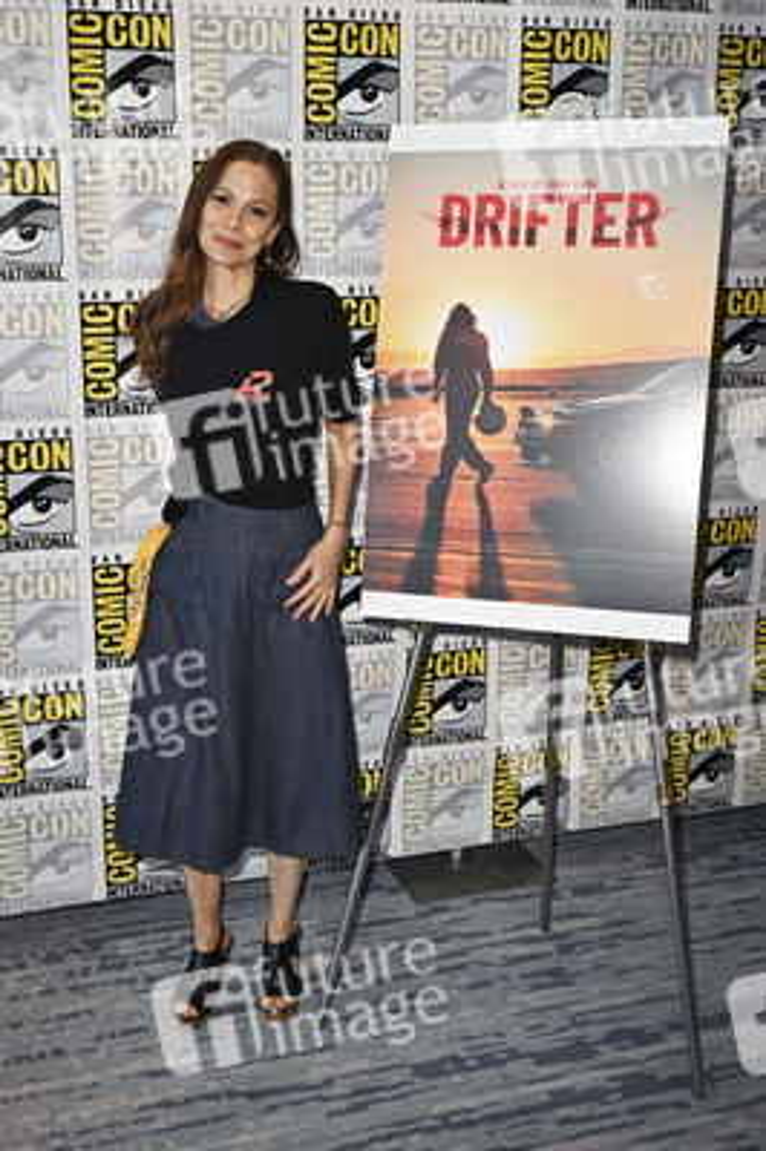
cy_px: 576
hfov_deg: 36.8
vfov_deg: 53.2
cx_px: 383
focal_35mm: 36
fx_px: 1151
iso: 1250
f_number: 5.6
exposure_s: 1/250
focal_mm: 36
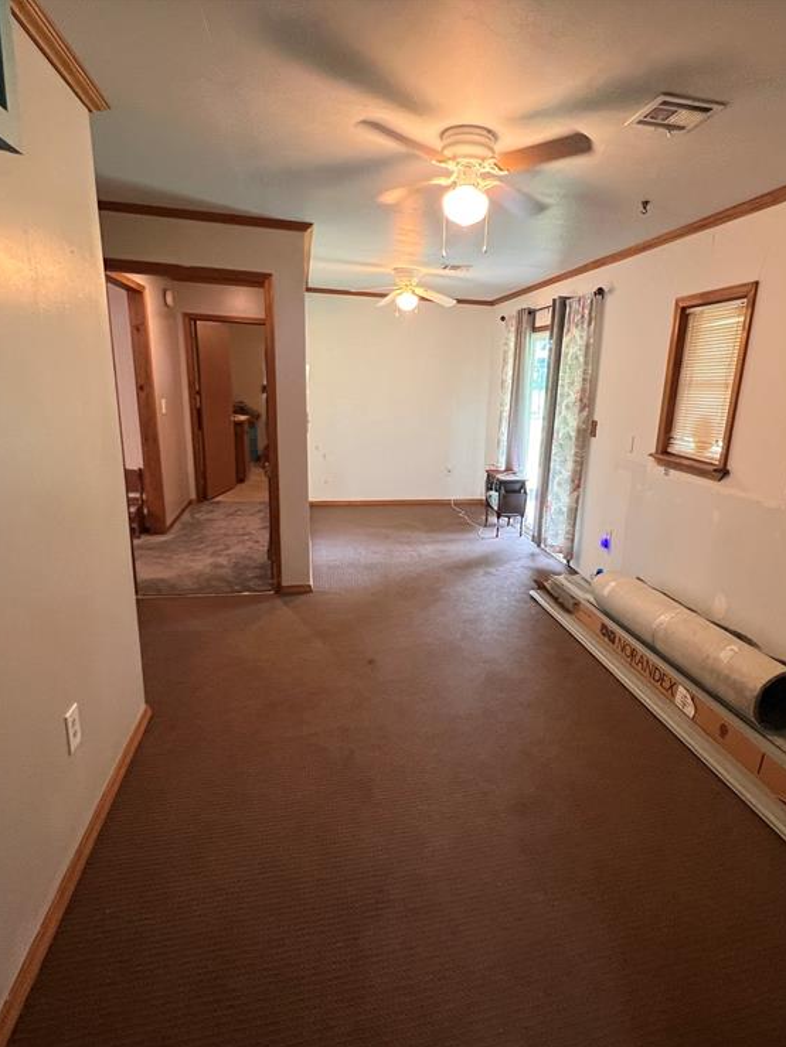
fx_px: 545
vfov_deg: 87.7
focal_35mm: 18
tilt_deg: -16.8
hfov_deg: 71.0
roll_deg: -2.5
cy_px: 540
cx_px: 462
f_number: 1.8
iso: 400
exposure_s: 1/60
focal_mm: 1.57
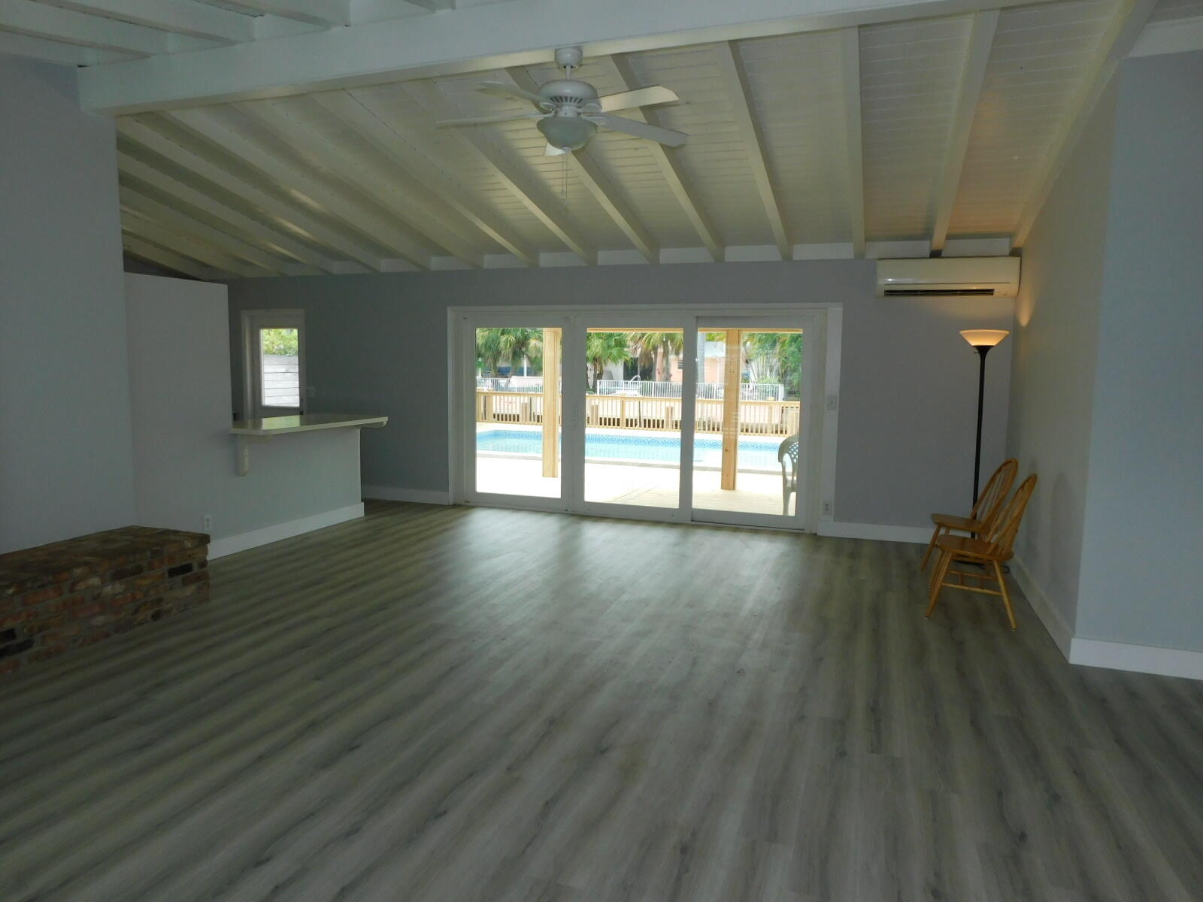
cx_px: 602
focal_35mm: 23
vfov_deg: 58.9
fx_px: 799
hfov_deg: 73.9
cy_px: 451
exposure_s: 1/200
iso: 125
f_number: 3
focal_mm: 4
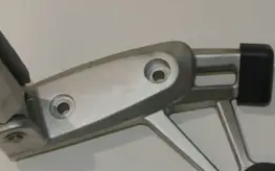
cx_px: 132
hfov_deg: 22.6
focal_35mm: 92
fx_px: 689
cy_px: 101
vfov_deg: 14.2
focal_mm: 16.3
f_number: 4.2
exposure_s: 1/60
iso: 200
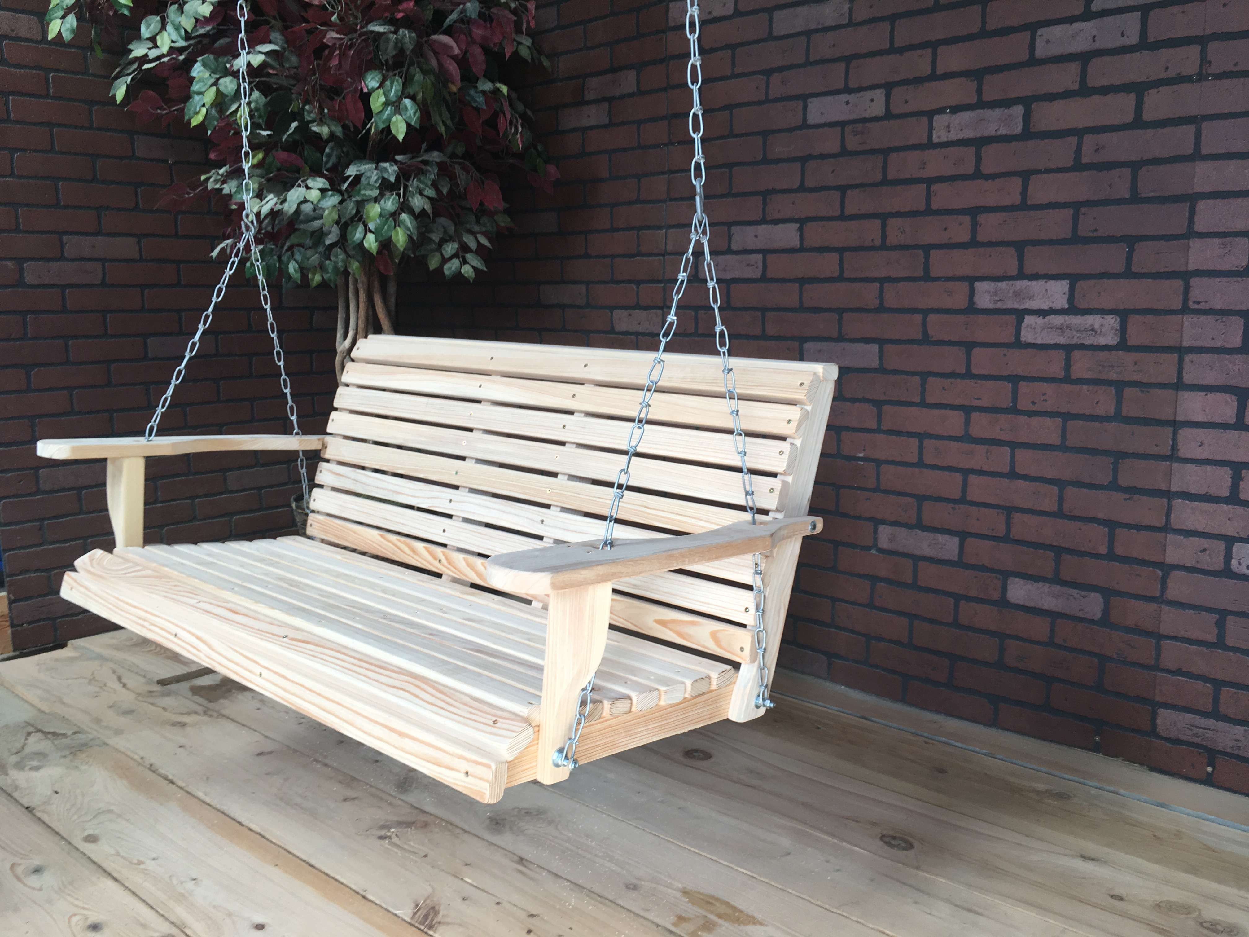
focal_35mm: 29
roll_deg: +0.2
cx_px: 624
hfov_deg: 61.7
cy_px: 468
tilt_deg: -8.3
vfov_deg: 48.2
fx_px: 1046
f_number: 2.2
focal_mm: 4.15
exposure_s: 1/60
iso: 25
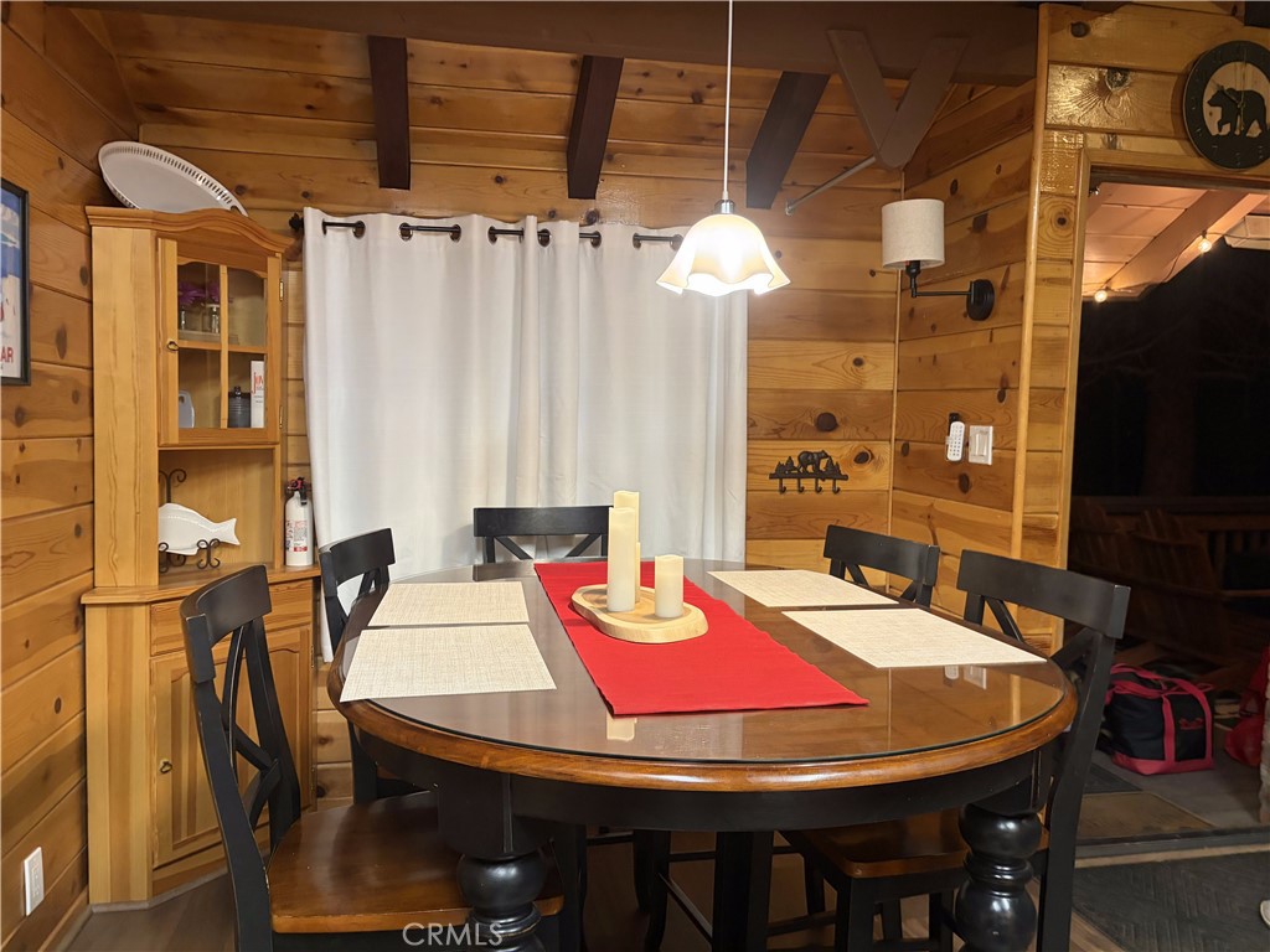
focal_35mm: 26
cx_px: 635
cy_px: 476
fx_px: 954
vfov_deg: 53.1
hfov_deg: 67.3
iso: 320
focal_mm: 5.96
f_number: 1.6
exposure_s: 1/60
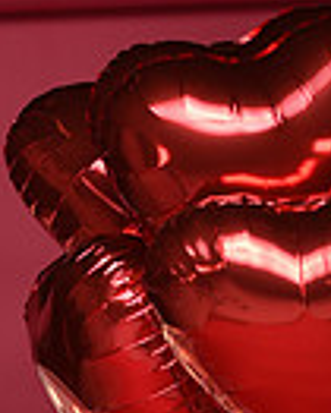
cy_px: 883
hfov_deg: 4.3
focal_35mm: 356
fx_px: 4354
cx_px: -32
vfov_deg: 5.3
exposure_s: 1/160
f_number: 5.6
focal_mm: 86
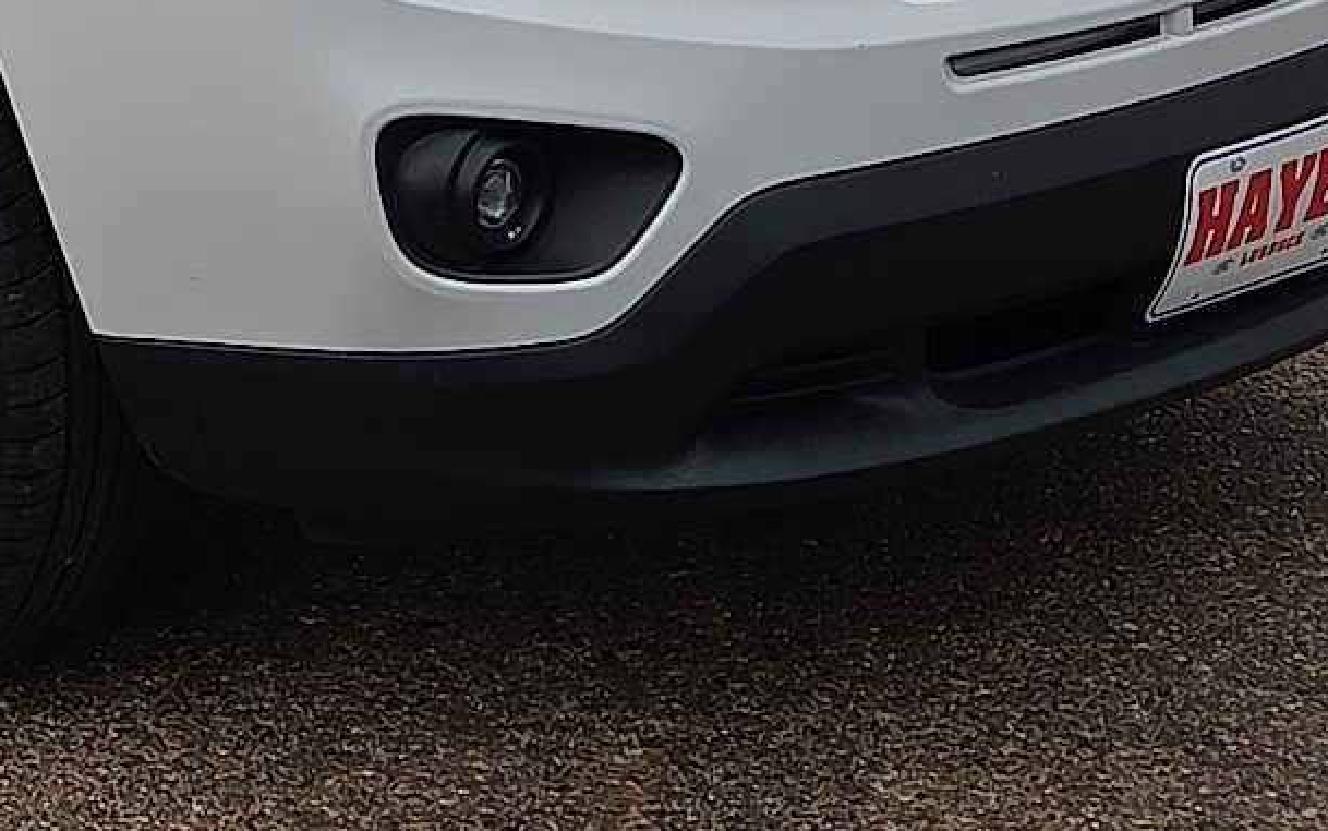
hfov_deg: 17.3
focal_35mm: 117
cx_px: -89
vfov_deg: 10.9
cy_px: -281
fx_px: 4236
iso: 76
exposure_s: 1/2500
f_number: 1.8
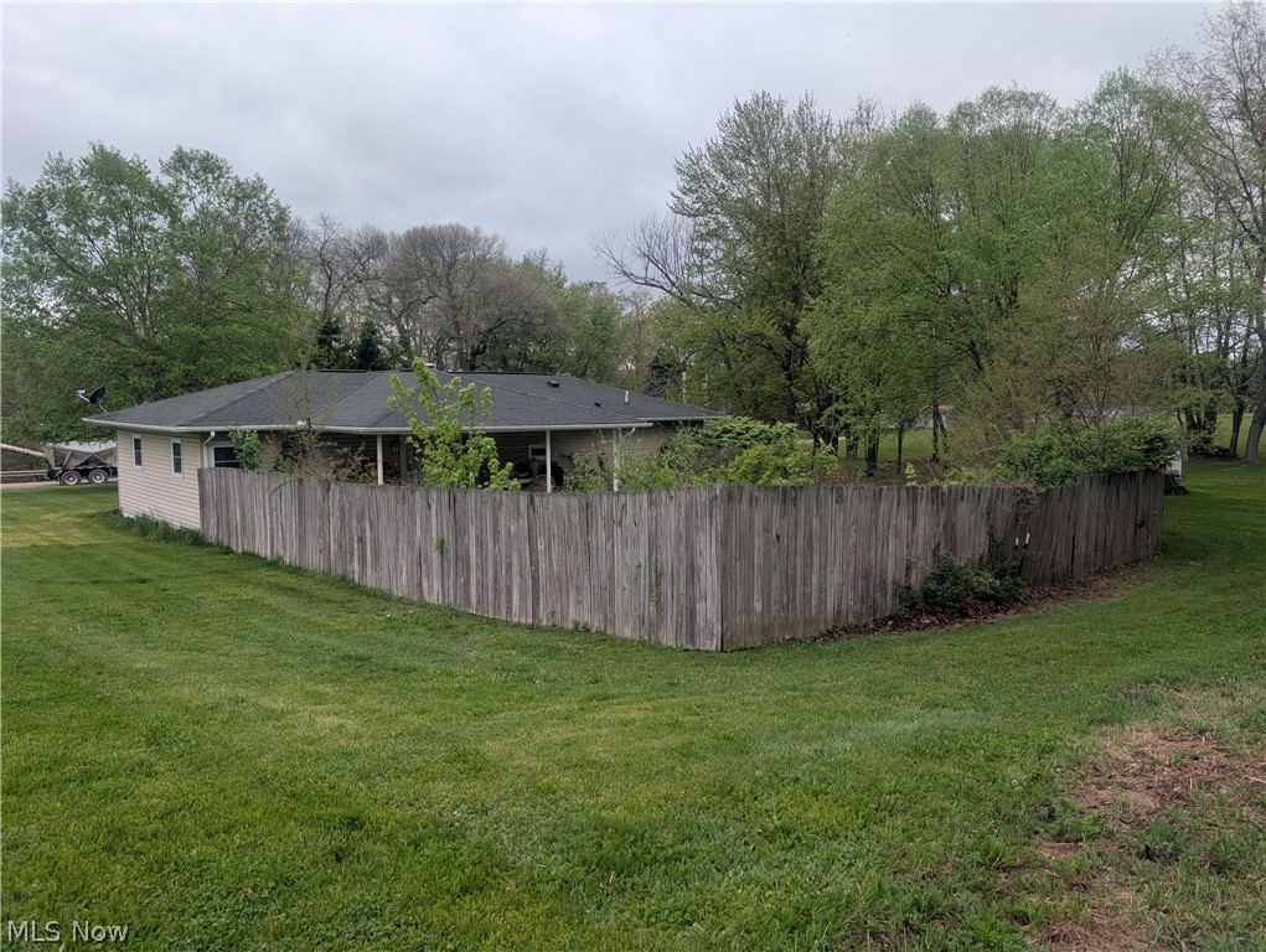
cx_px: 633
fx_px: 879
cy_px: 476
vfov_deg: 56.9
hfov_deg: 71.5
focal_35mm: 24
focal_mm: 6.9
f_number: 1.68
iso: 22
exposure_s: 1/319
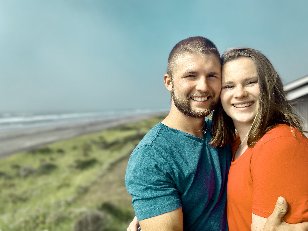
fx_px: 231
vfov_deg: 53.1
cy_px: 116
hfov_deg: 67.3
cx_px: 154
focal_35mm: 26
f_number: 1.8
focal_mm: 4.25
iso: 32
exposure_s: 1/2315
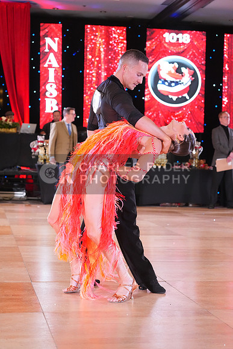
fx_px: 679
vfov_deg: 28.8
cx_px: 116
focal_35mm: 70
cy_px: 174
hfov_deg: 19.5
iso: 5000
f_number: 4.5
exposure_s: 1/250
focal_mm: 70
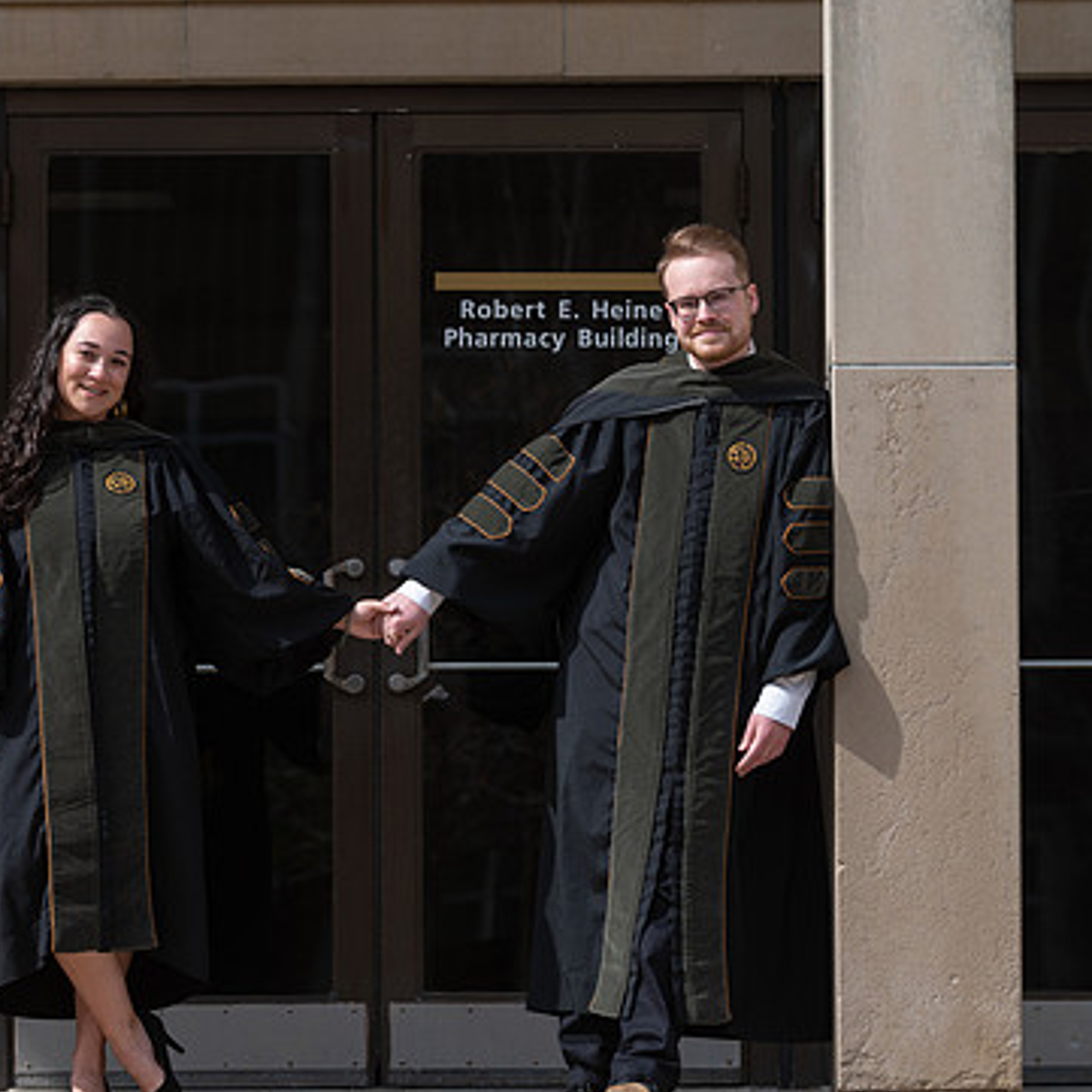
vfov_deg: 7.3
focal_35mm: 239
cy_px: 569
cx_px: 399
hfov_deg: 7.3
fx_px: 8530
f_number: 4.5
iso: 125
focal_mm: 175
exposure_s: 1/500
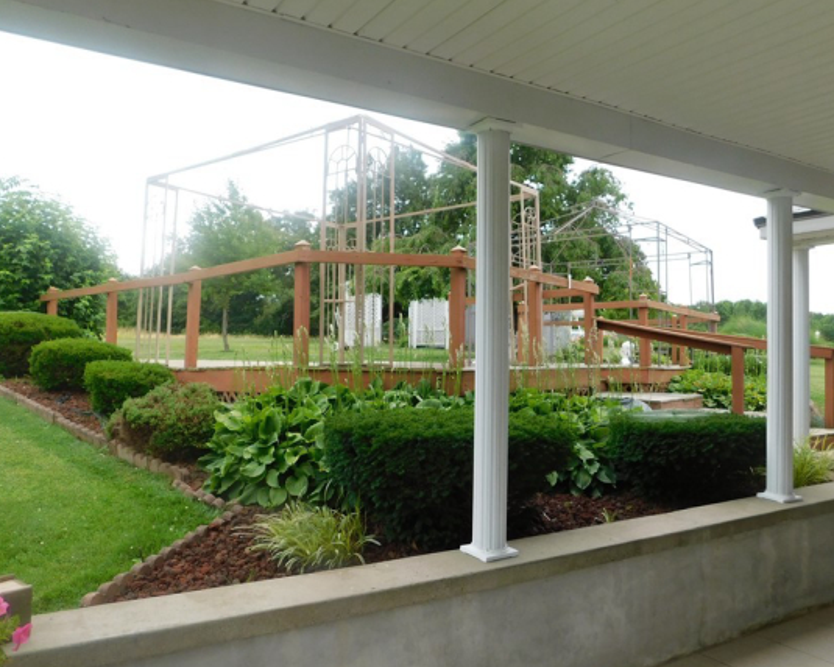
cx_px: 412
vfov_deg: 51.5
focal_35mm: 28
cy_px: 335
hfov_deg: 62.2
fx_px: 691
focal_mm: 4
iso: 125
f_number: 3
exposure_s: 1/200
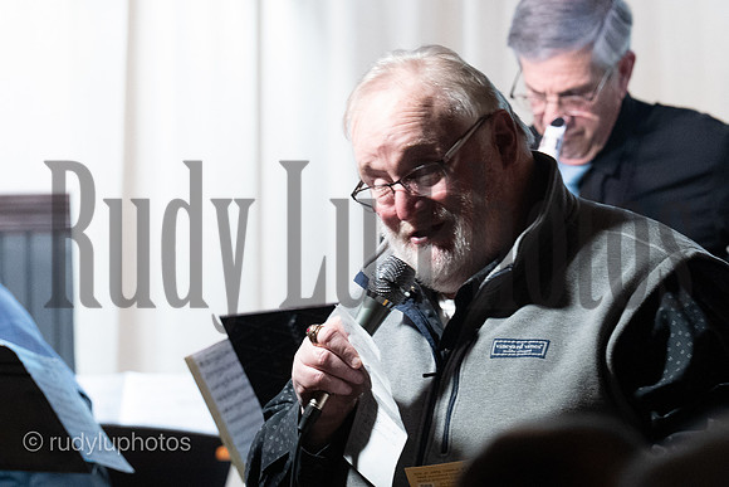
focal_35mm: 300
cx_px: 364
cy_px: 244
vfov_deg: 4.6
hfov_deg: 6.9
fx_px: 6076
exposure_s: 1/100
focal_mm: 200
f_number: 5.6
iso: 6400
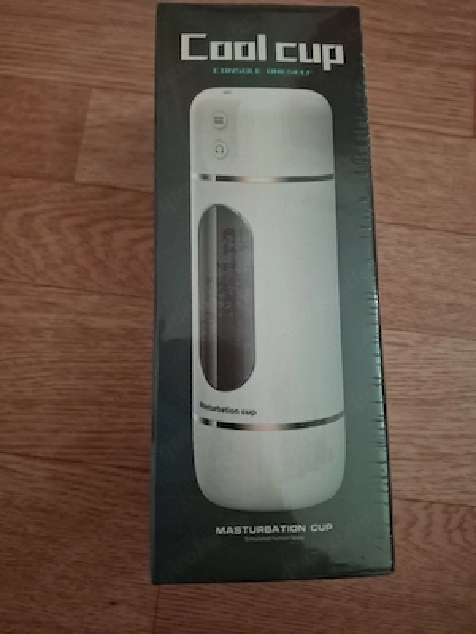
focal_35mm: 23
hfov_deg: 58.9
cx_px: 238
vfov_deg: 73.9
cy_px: 317
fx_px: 422
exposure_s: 1/17
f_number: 1.8
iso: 1250
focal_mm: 5.54
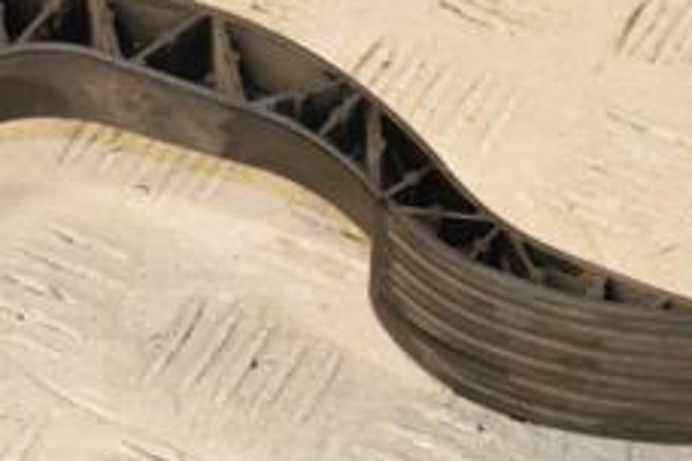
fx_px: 3786
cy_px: 279
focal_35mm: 197
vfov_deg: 7.0
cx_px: -61
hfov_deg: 10.3
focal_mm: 50
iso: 800
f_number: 8
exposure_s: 1/200
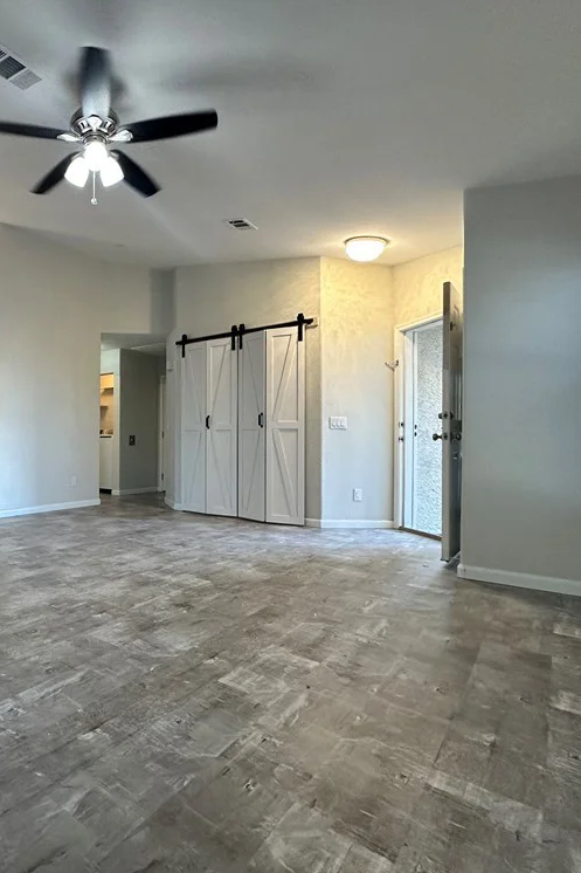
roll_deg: -0.8
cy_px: 435
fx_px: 484
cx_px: 74
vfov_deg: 84.0
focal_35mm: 20
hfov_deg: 55.0
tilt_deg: +0.0
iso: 250
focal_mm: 2.22
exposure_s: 1/120
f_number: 2.2
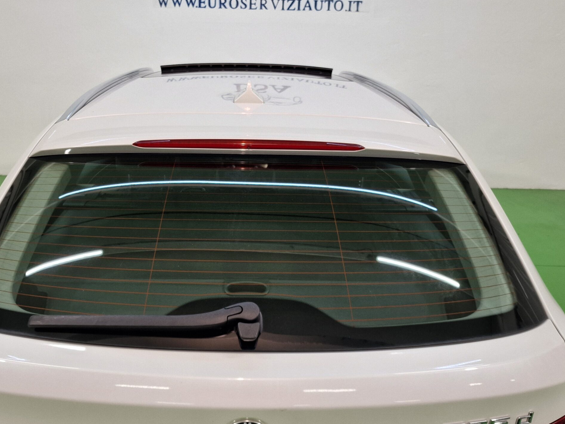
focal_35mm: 31
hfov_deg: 58.2
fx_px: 506
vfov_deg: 45.4
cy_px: 197
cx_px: 248
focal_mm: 6.4
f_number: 1.8
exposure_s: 1/100
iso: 80
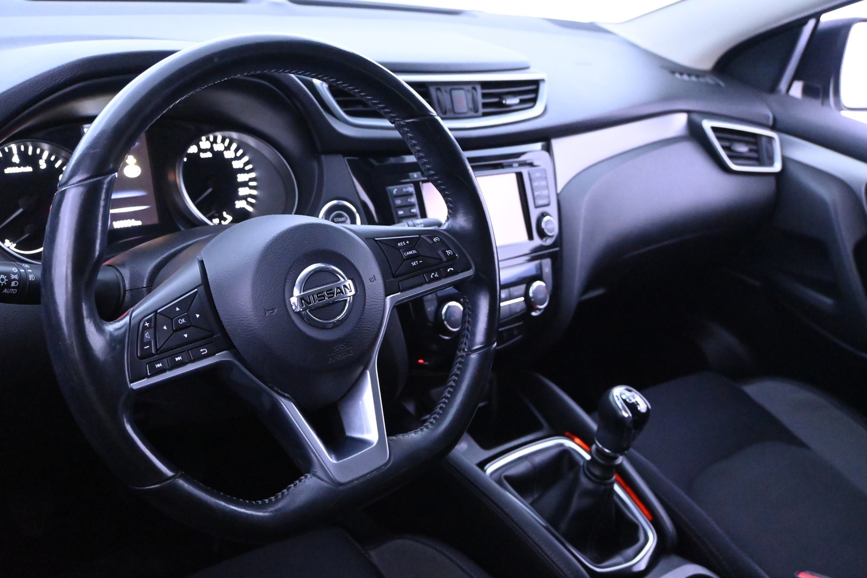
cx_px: 434
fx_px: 867
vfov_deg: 36.9
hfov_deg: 53.1
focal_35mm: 36
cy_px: 289
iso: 10000
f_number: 4.2
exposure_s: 1/40
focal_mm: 24
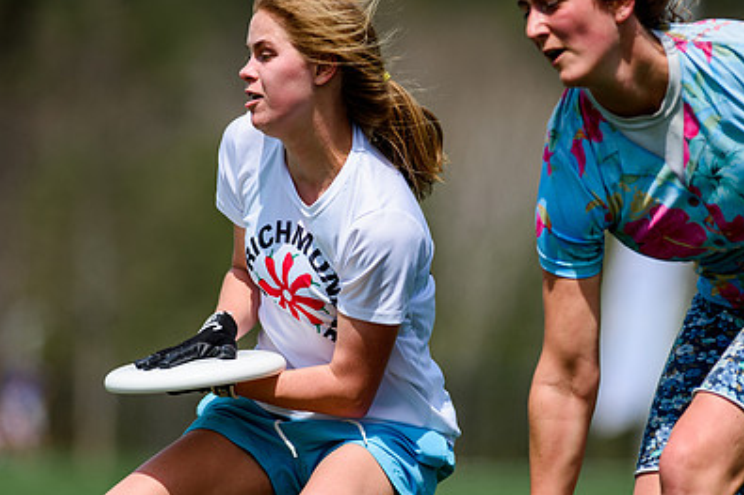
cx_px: 350
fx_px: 9110
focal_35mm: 441
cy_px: 331
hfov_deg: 4.7
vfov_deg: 3.1
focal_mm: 300
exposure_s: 1/2500
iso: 100
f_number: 4
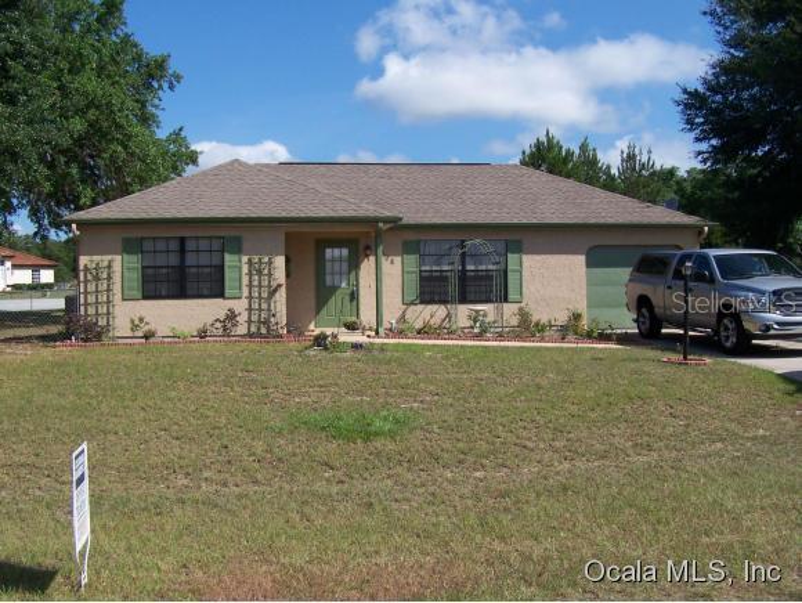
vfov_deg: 37.8
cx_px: 401
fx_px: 881
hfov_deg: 48.9
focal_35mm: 38
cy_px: 302
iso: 80
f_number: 4
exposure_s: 1/800
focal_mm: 6.3
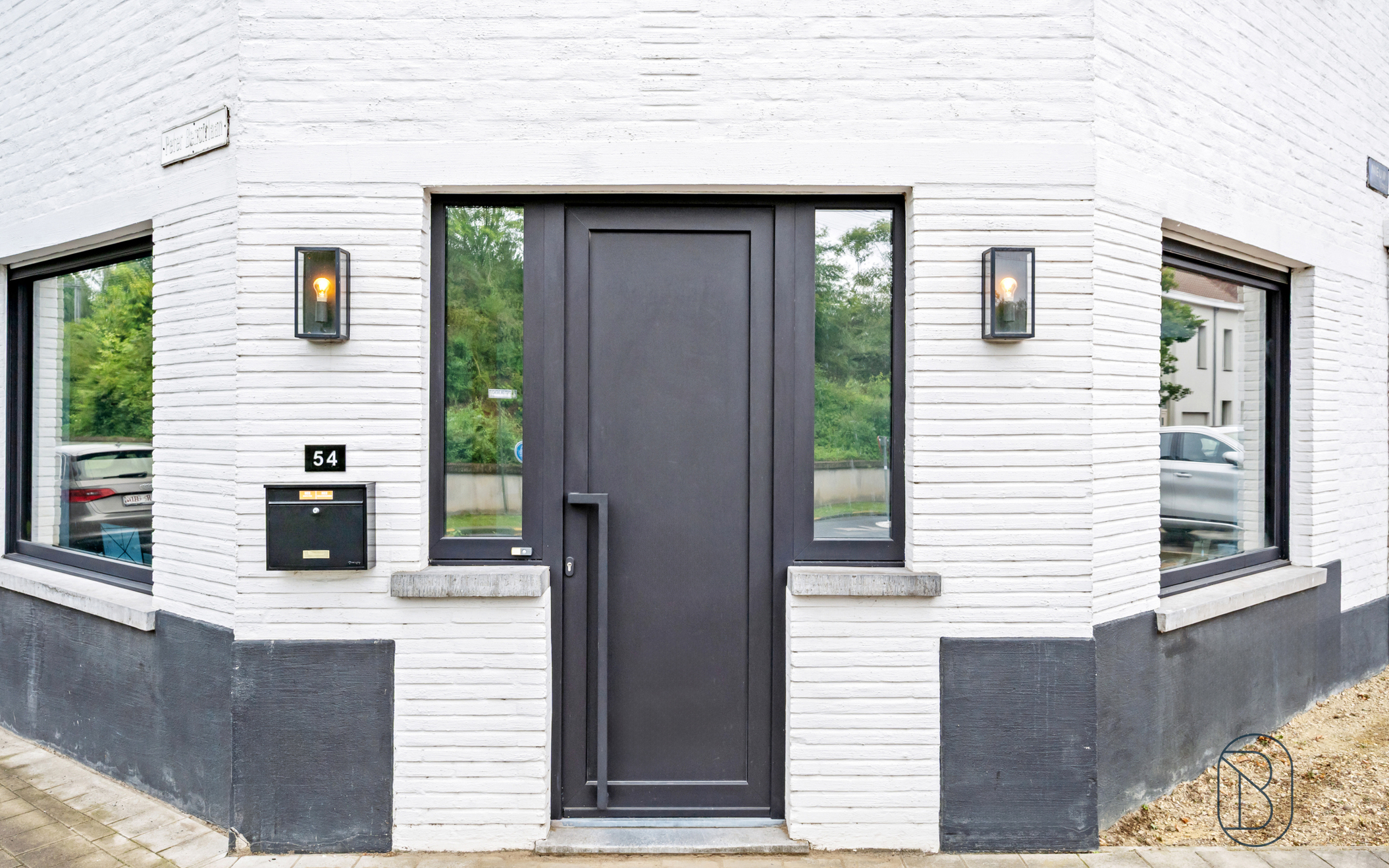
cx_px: 698
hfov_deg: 73.6
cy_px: 420
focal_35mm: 25
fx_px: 928
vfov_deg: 50.1
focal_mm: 23.5
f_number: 11
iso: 400
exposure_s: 1/80
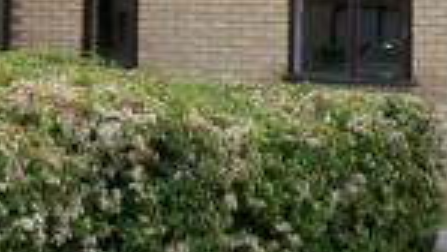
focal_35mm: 141
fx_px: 1672
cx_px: 39
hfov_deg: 15.0
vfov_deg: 8.4
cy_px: -159
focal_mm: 6.3
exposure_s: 1/500
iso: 125
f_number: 4.7
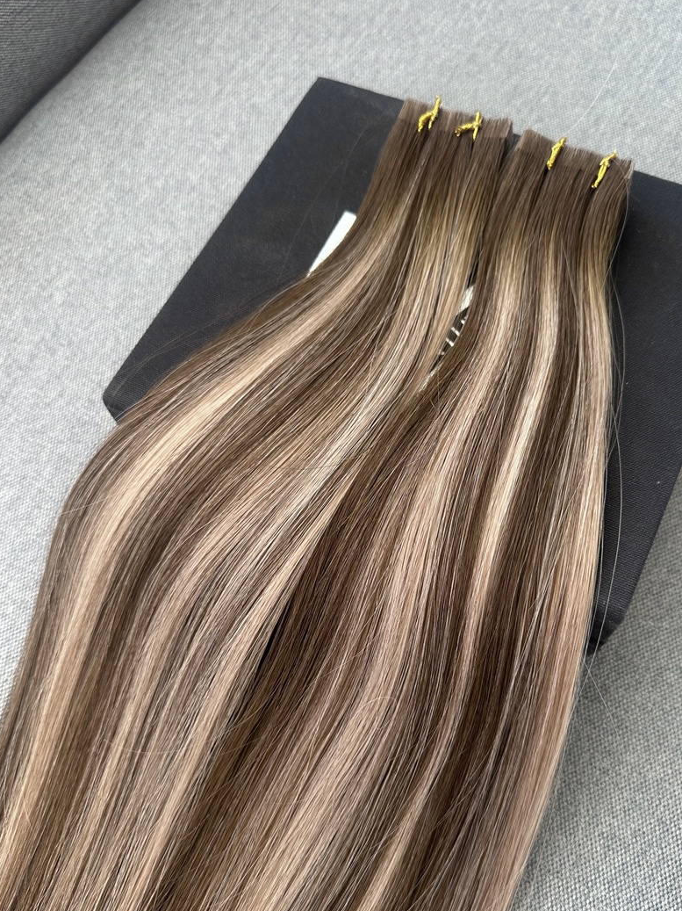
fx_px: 736
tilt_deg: -69.2
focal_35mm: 28
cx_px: 393
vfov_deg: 63.2
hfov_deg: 49.5
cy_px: 514
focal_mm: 6.86
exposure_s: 1/191
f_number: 1.78
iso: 64
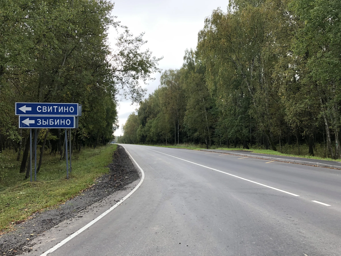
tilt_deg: +4.3
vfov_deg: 49.7
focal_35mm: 28
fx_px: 276
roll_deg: -0.5
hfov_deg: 63.4
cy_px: 128
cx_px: 170
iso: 20
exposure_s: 1/268
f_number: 1.8
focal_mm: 4
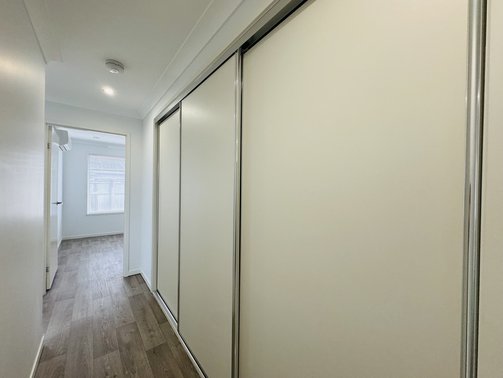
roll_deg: -0.7
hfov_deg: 102.1
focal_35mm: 14
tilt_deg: -0.5
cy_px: 189
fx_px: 203
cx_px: 252
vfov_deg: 85.7
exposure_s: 1/50
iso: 250
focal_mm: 2.22
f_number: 2.2
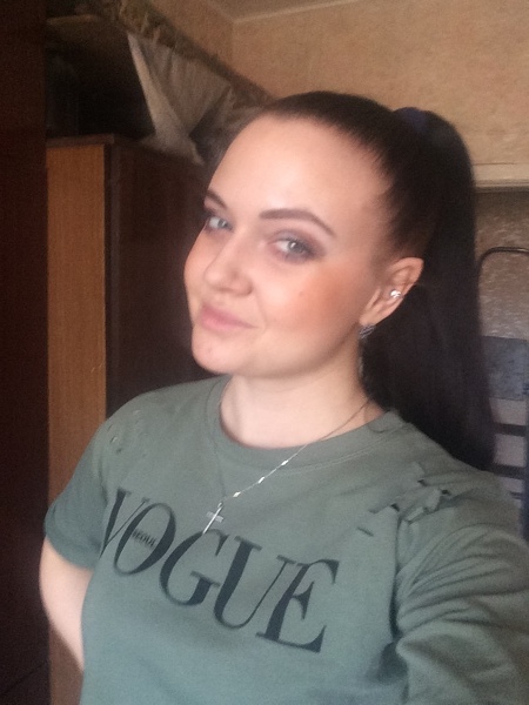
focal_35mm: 31
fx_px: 632
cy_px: 352
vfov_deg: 58.4
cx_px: 264
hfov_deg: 45.4
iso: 160
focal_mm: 2.15
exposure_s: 1/33
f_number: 2.4
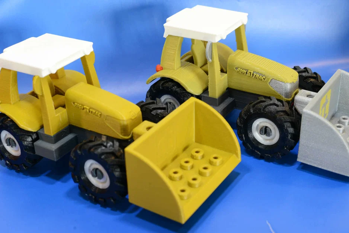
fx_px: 485
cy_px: 116
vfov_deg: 27.0
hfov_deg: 39.6
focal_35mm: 50
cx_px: 174
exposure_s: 1/60
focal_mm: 50
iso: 1250
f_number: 7.1
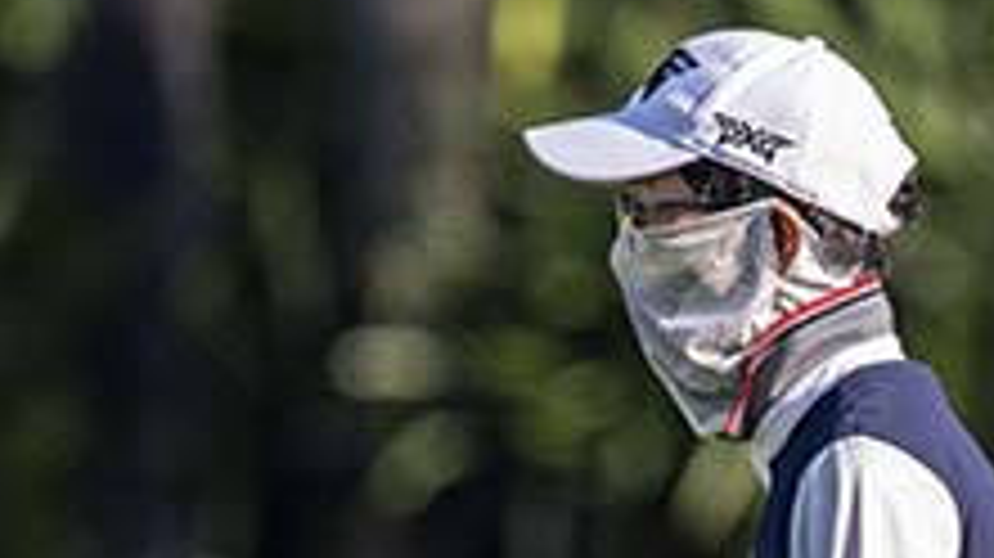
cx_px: 1579
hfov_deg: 1.2
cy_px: 1080
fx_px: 47941
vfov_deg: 0.7
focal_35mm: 1820
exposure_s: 1/2000
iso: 900
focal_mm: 400
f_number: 5.6
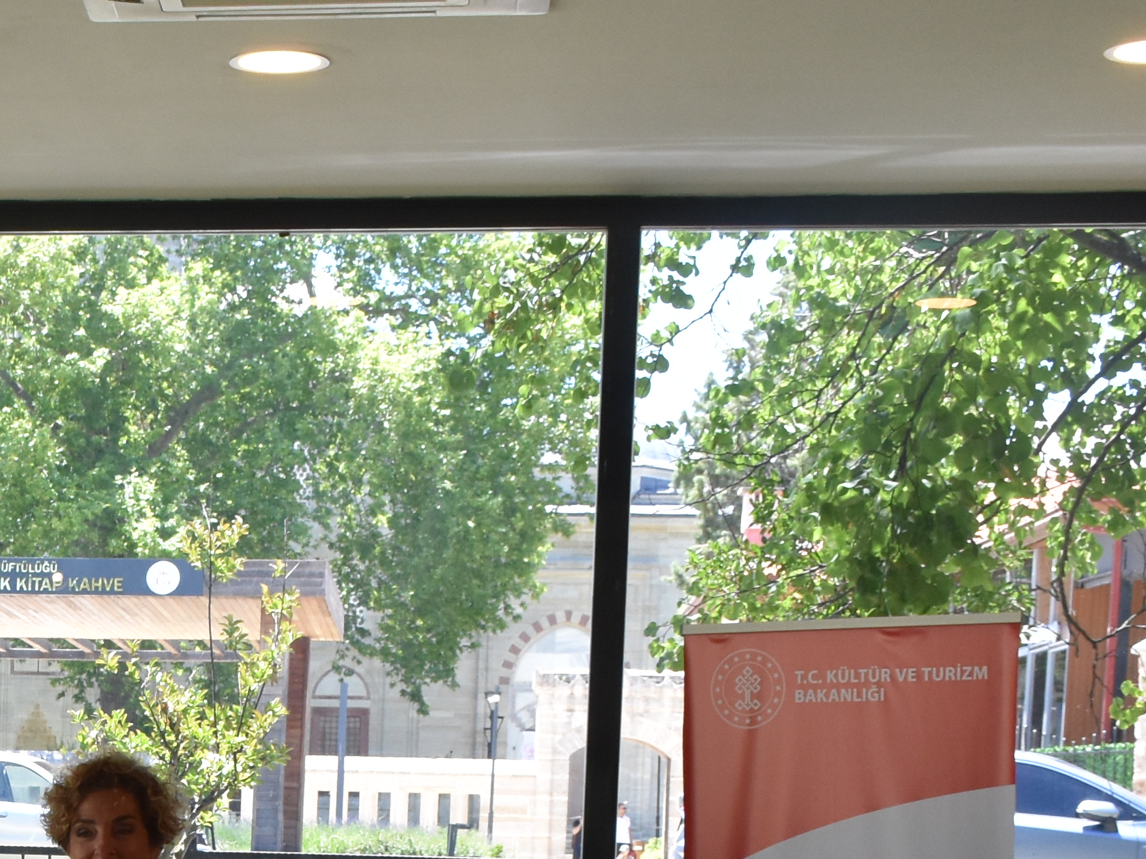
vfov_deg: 13.8
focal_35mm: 103
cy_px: 1151
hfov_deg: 18.1
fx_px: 3410
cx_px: -244
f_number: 6.3
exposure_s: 1/160
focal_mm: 22
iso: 800
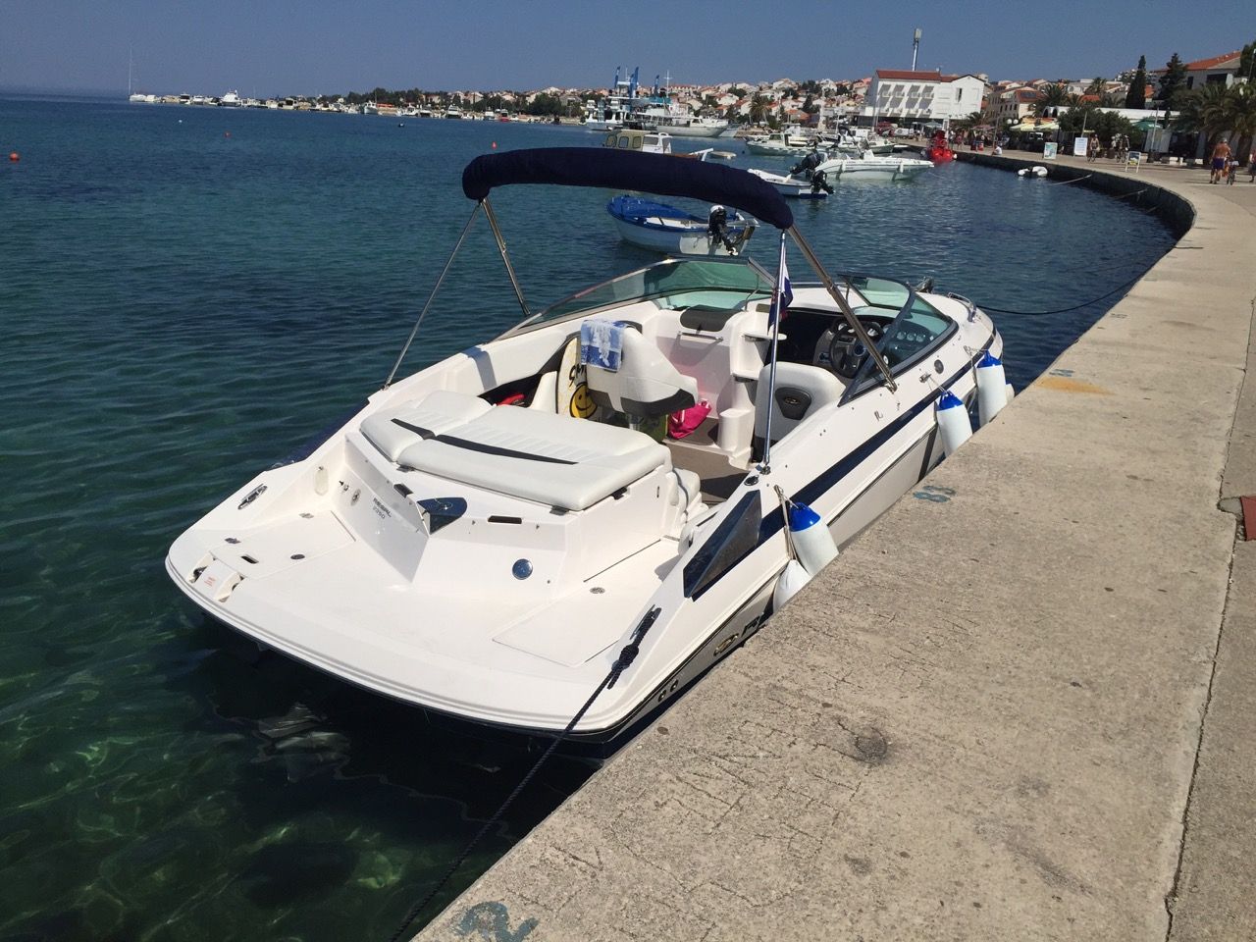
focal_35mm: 29
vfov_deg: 48.2
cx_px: 628
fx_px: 1052
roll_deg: -3.4
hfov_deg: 61.7
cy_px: 471
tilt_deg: -18.2
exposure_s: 1/7937
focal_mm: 4.15
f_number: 2.2
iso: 32
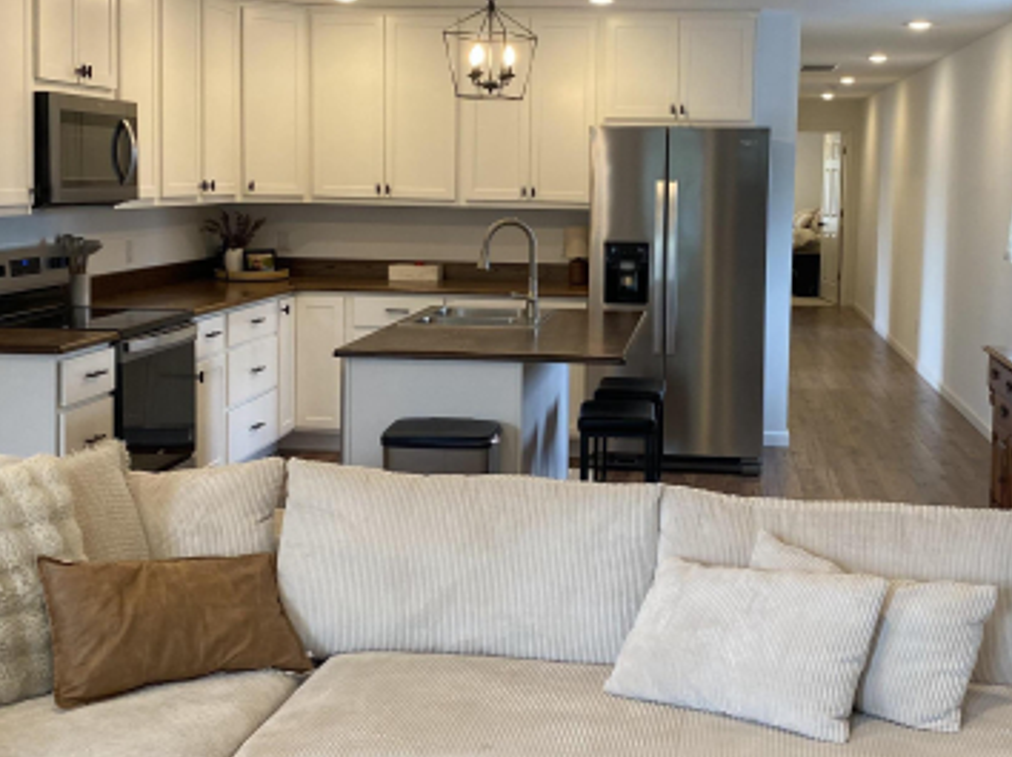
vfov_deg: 29.6
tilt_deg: -5.7
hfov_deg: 38.8
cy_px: 306
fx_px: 1432
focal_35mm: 49
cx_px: 593
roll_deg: -1.2
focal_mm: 4.25
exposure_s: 1/120
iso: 125
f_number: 1.8
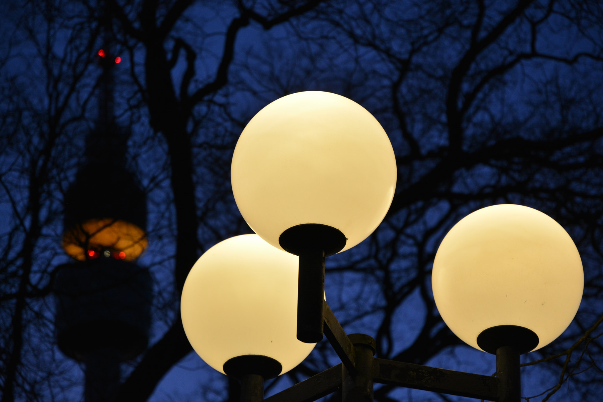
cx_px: 302
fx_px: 1758
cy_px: 201
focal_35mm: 105
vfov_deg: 13.0
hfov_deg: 19.5
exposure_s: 1/125
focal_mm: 70
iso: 500
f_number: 4
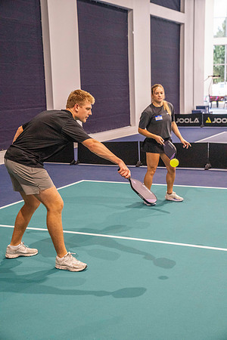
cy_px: 170
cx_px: 114
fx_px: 539
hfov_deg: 23.8
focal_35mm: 57
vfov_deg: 35.1
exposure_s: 1/640
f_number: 4
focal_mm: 57
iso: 10000
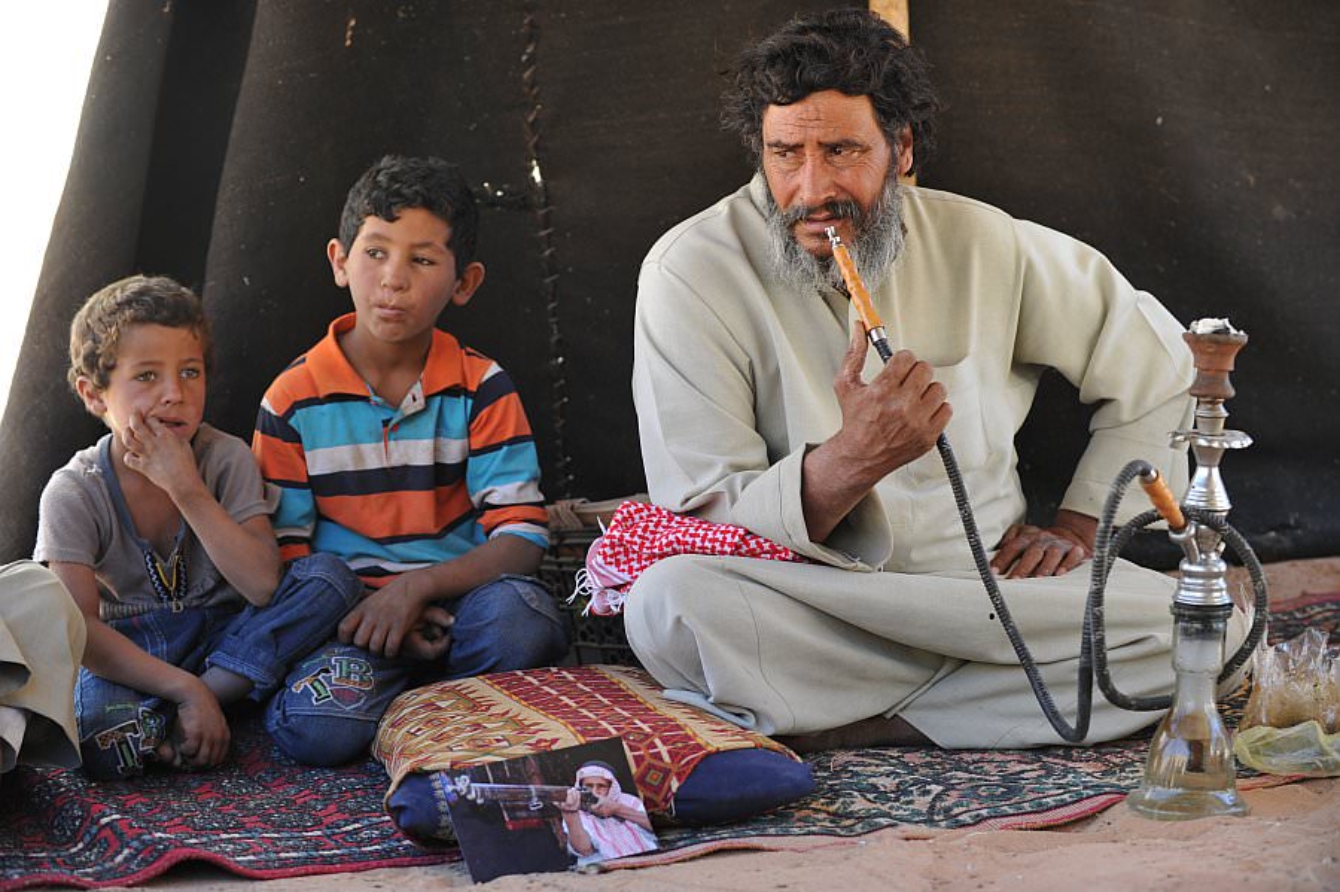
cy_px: 446
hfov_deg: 28.9
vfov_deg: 19.4
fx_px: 2604
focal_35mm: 70
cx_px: 670
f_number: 4
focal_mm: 70
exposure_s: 1/100
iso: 200
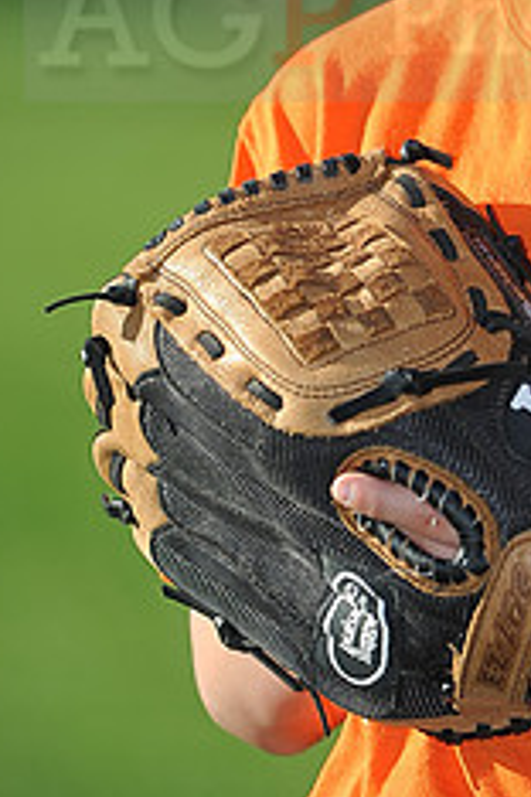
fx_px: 10973
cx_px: 633
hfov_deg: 2.8
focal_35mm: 496
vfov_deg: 4.2
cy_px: -7
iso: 200
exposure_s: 1/1250
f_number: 4
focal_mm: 200
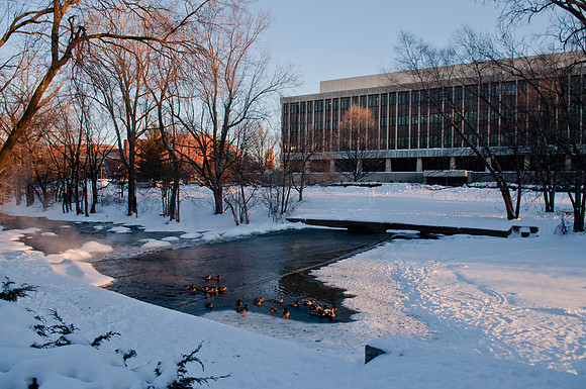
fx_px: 415
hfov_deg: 70.5
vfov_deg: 50.3
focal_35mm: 26
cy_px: 194
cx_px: 293
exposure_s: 1/320
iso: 200
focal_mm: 17
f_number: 5.6
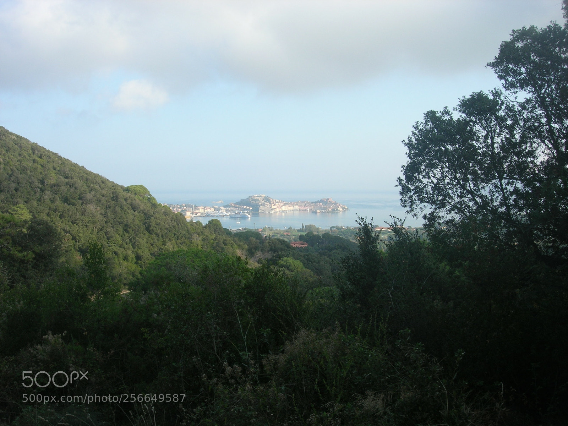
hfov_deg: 49.0
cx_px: 284
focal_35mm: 38
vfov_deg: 37.7
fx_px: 624
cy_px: 213
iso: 64
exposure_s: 1/258
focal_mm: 7.8
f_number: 4.8
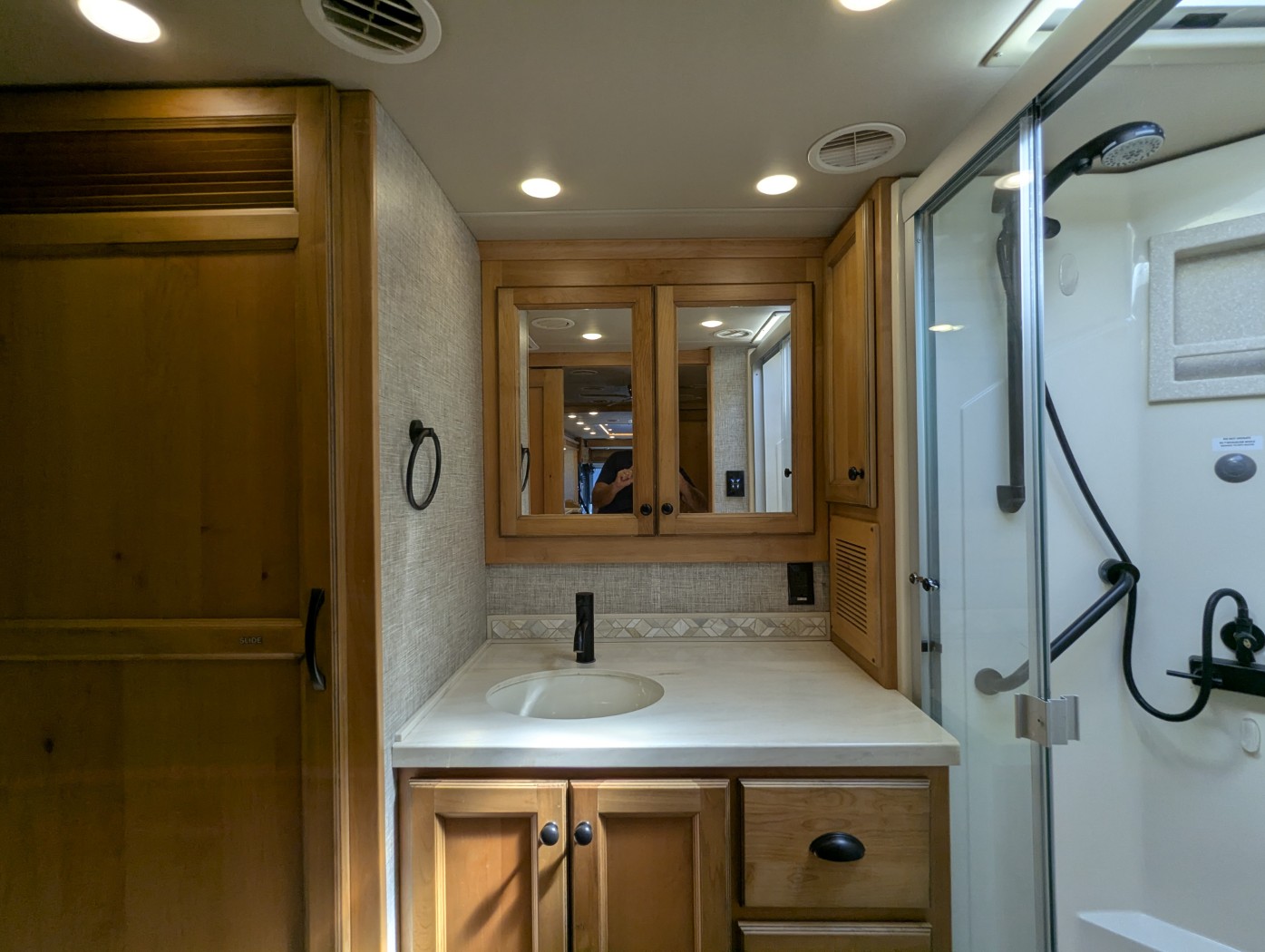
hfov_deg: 94.4
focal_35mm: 16
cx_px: 632
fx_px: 585
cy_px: 476
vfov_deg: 78.2
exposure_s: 1/205
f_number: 2.2
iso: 99
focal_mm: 2.35
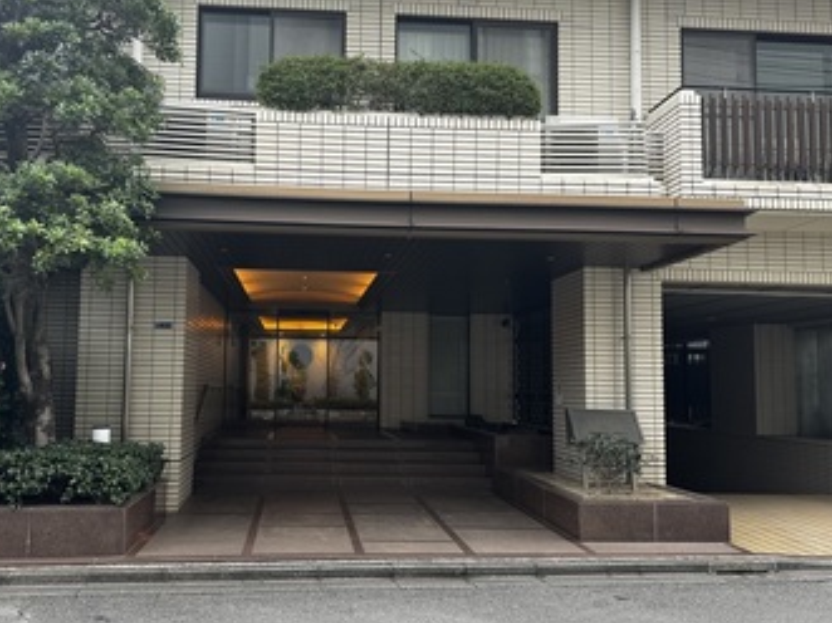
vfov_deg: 48.2
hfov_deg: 61.3
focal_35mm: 29
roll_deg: -1.4
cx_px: 344
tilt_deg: +2.9
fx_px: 697
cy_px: 327
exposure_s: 1/213
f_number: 1.78
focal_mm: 6.76
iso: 64
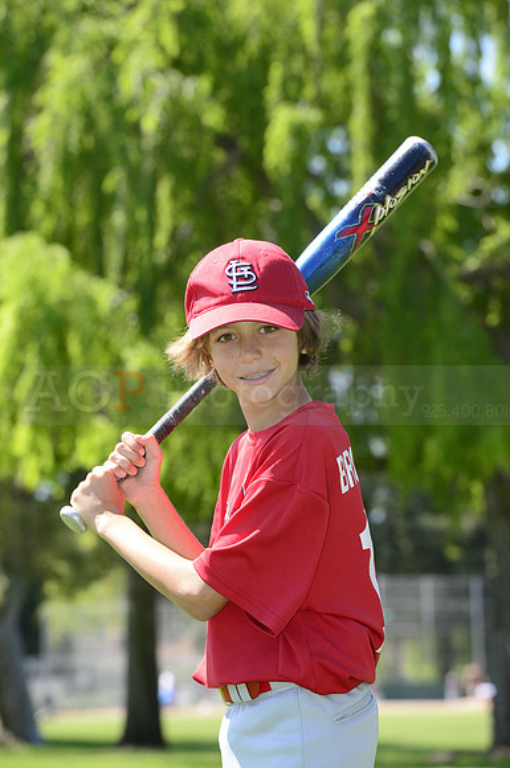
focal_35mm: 185
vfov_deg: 11.1
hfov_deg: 7.4
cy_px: 384
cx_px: 255
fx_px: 3943
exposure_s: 1/125
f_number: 10
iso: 200
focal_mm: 185
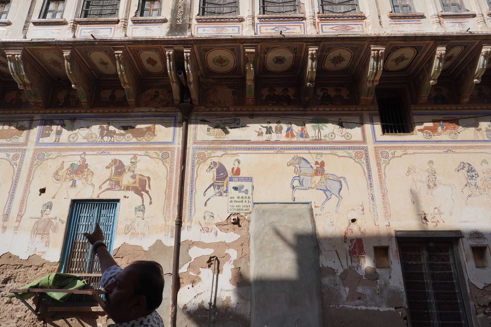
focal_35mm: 24
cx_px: 246
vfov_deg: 53.1
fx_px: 327
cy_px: 164
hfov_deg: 73.7
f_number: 18
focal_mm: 24
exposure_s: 1/100
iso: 100
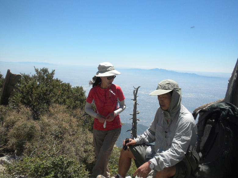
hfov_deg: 50.1
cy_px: 89
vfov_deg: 38.7
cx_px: 119
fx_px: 254
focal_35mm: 37
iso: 90
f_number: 10
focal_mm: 6.6
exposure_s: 1/144
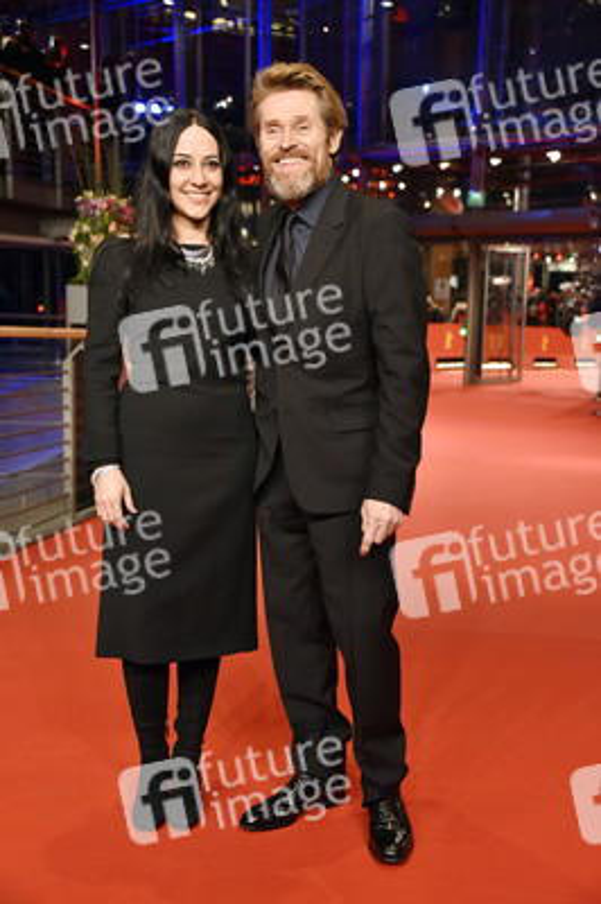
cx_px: 300
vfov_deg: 41.1
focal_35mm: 48
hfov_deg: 28.0
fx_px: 1204
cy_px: 452
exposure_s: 1/200
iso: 2500
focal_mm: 48
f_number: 5
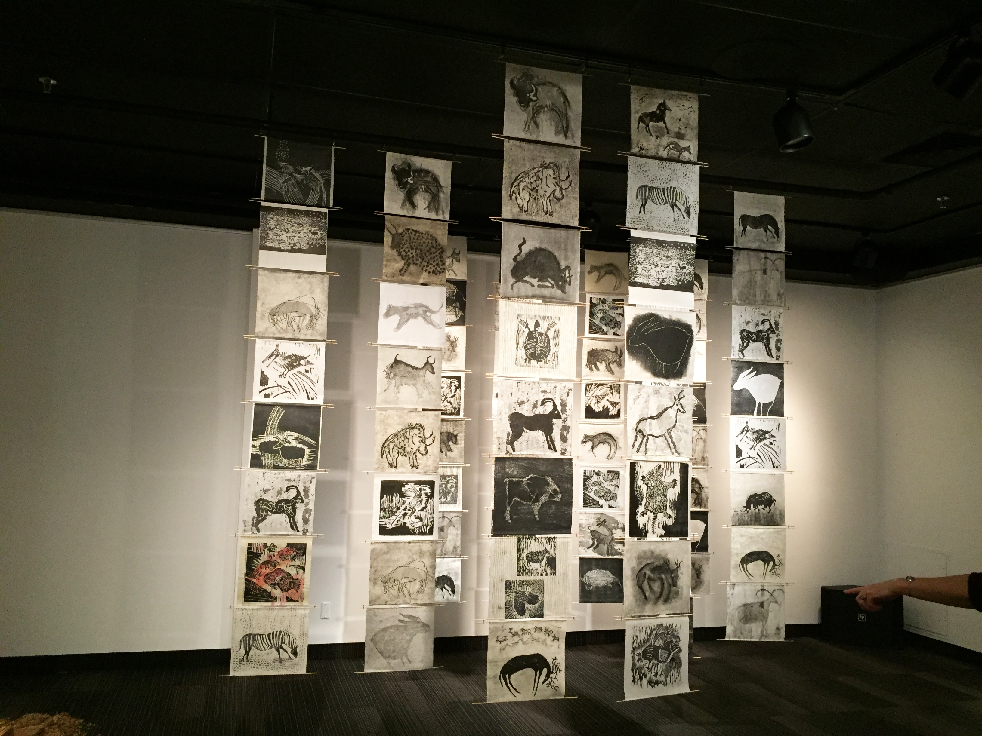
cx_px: 491
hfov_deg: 61.7
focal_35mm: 29
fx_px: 823
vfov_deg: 48.2
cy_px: 368
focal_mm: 4.15
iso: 200
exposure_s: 1/30
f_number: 2.2
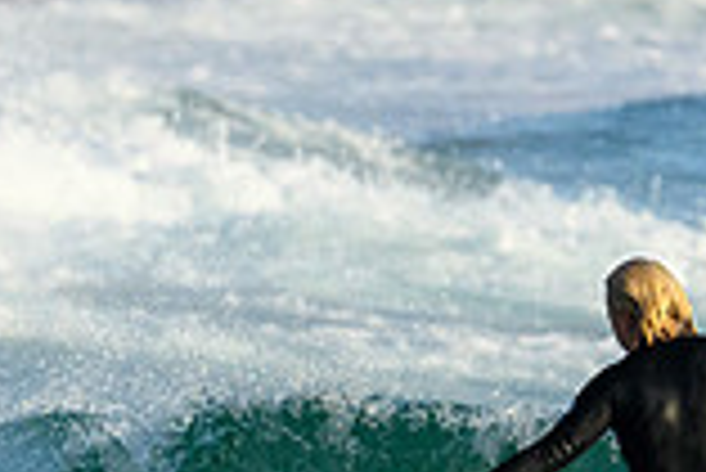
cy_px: 859
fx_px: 48307
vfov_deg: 0.6
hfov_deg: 0.8
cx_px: 298
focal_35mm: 2461
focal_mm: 510
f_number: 11
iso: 2000
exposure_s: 1/2000
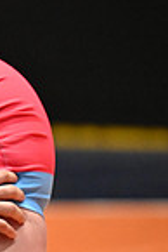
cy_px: 135
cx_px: -310
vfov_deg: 3.8
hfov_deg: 2.5
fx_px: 3764
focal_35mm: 539
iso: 4500
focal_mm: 135
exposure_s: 1/960
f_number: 2.8
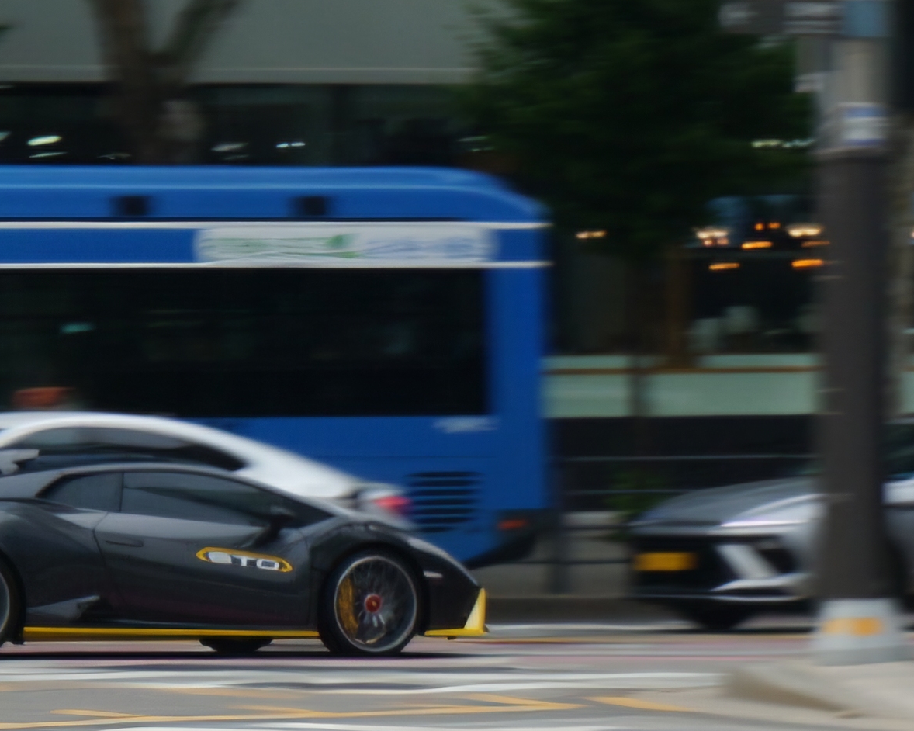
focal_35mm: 148
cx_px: 126
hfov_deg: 12.9
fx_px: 4003
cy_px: 525
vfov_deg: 10.4
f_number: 11
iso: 100
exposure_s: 1/60.2
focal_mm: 50
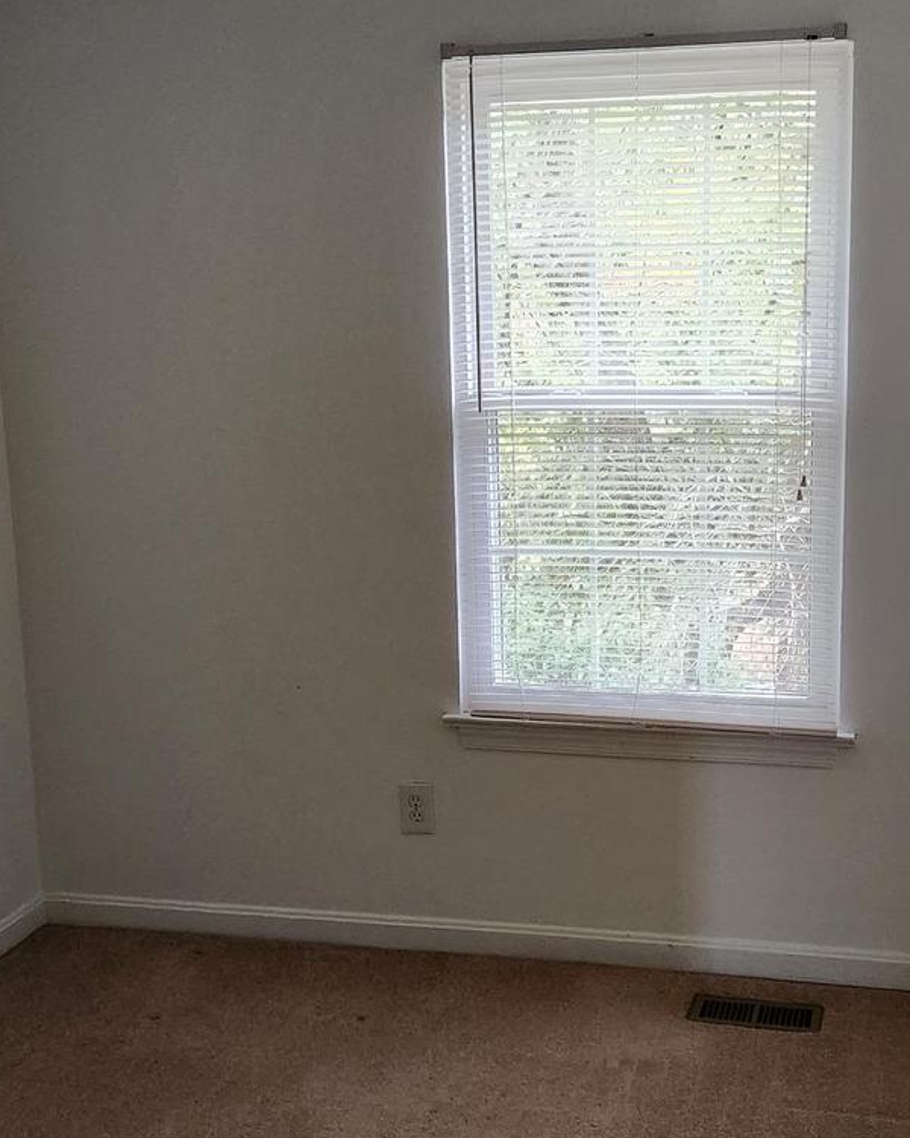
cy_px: 574
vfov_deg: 40.3
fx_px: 1549
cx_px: 544
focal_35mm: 46
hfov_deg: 32.7
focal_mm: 5.4
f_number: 1.8
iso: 800
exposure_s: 1/120
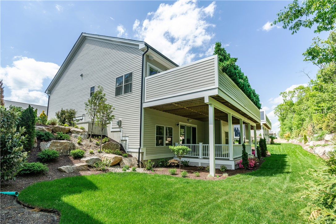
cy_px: 112
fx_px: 149
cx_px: 168
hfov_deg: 96.7
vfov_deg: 73.7
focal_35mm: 16
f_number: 6.3
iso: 100
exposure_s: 1/160
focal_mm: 16
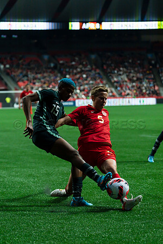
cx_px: 82
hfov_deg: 13.0
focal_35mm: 105
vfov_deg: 19.5
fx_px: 713
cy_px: 122
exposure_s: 1/3200
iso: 4000
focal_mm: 105
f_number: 4
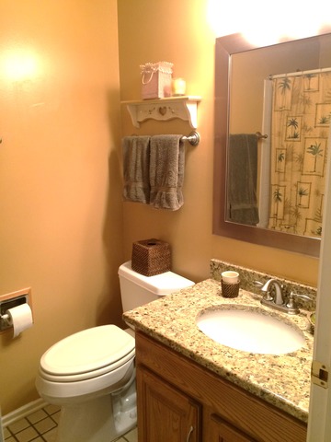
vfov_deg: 61.7
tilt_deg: -11.3
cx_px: 166
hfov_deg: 48.2
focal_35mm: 29
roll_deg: +1.4
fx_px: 370
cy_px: 221
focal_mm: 4.15
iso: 125
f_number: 2.2
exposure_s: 1/30
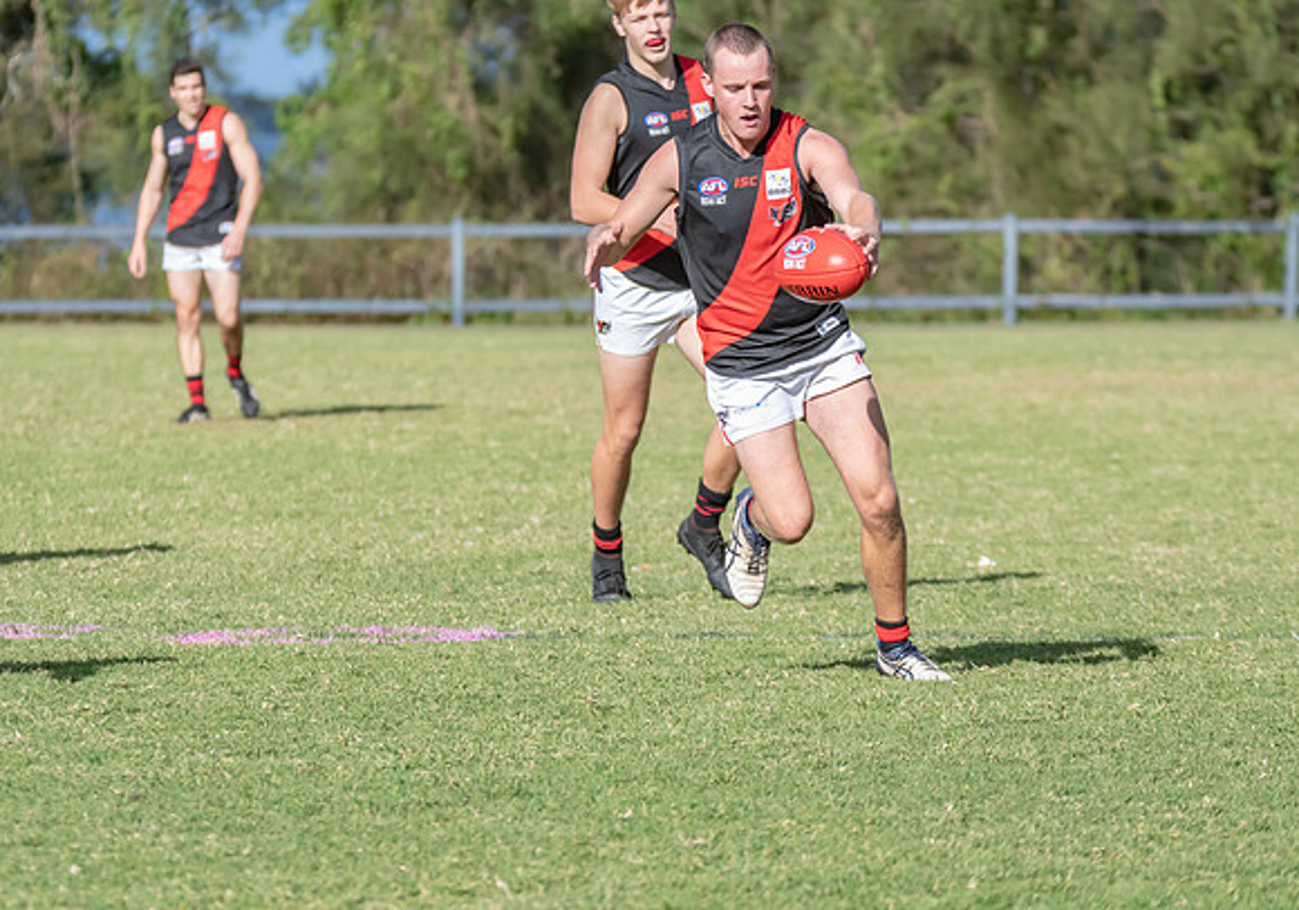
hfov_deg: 5.9
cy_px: 464
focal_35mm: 345
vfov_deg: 4.1
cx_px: 587
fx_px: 12659
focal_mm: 210
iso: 800
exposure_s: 1/3200
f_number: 5.6
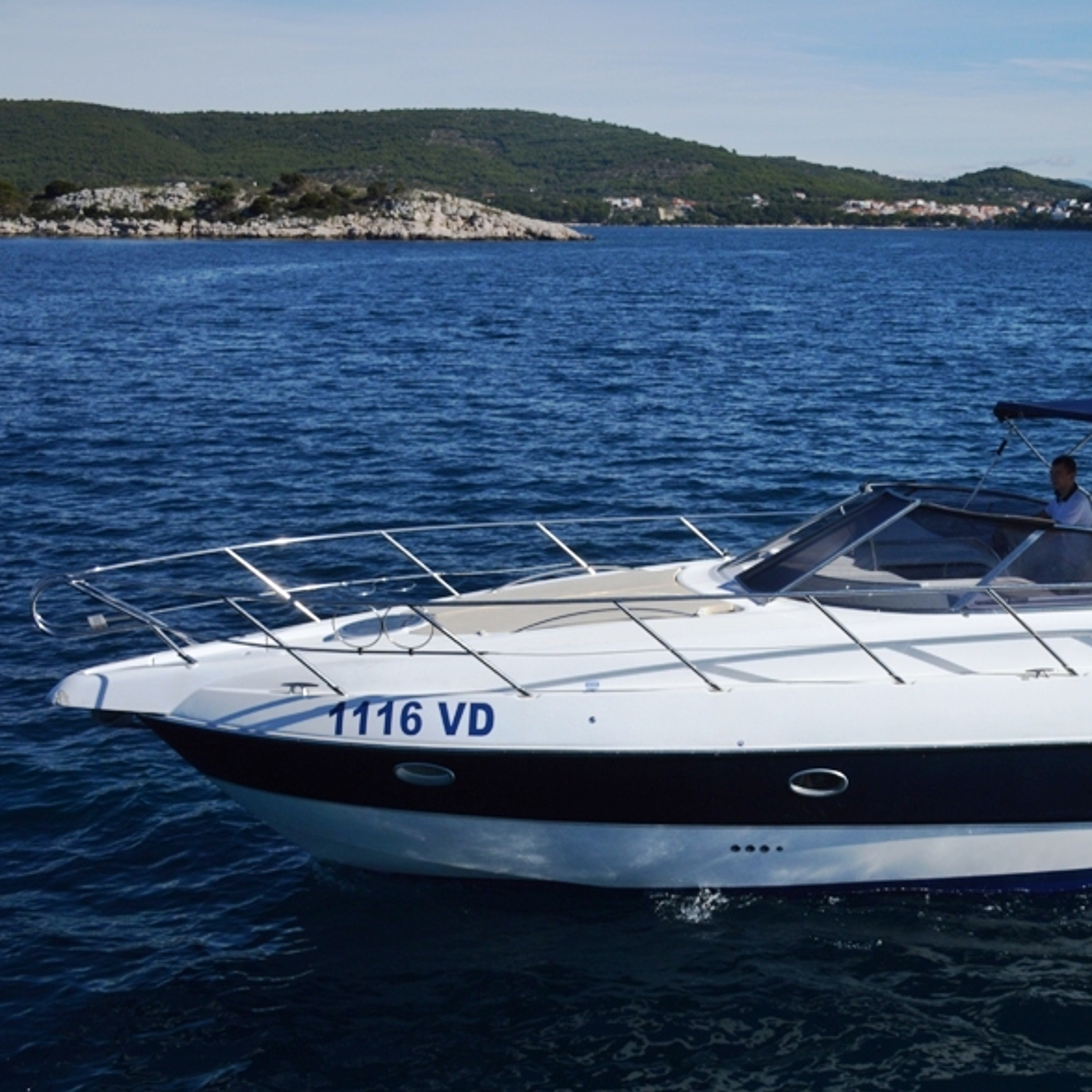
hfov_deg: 35.2
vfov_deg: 36.1
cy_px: 536
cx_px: 826
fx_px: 1677
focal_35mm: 47
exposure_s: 1/4000
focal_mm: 24
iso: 140
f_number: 3.8
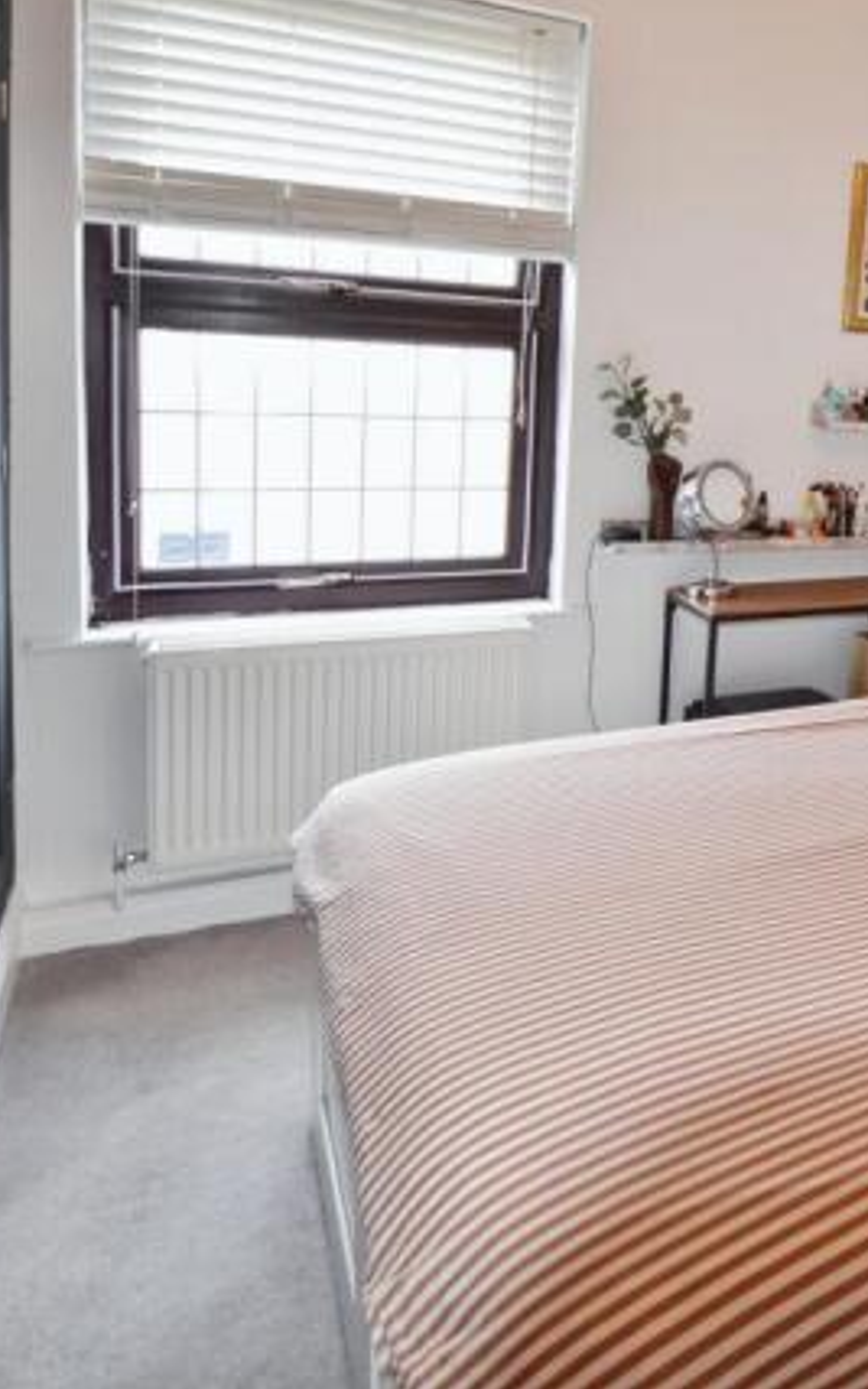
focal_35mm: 26
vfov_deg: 70.9
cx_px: 967
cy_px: 681
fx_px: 975
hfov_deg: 39.0
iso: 450
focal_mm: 11
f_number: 2.8
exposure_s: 1/60
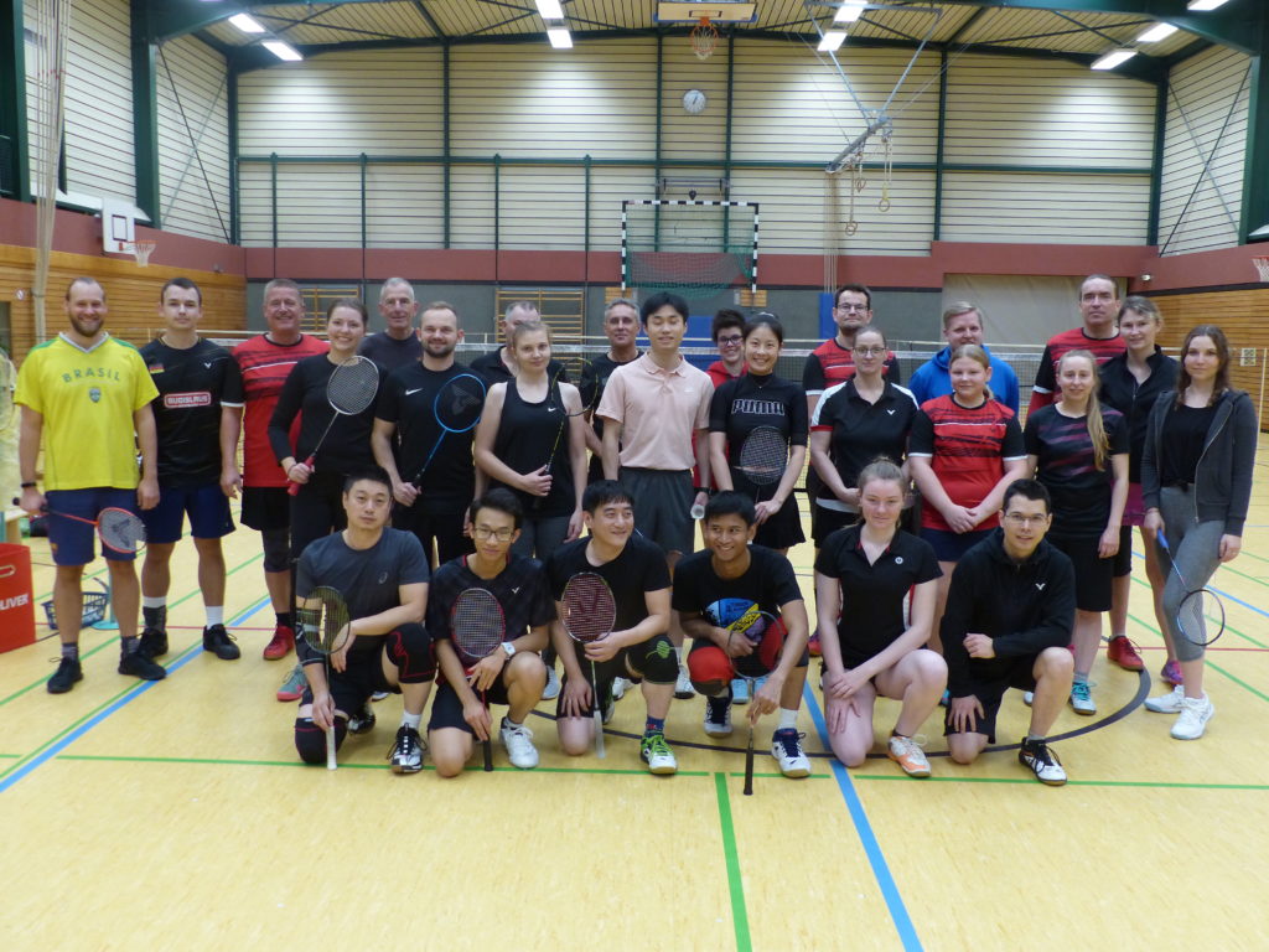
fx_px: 1173
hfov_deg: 56.8
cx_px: 634
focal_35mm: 32
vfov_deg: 44.2
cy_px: 476
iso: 250
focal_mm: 5.8
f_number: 2.8
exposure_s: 1/60
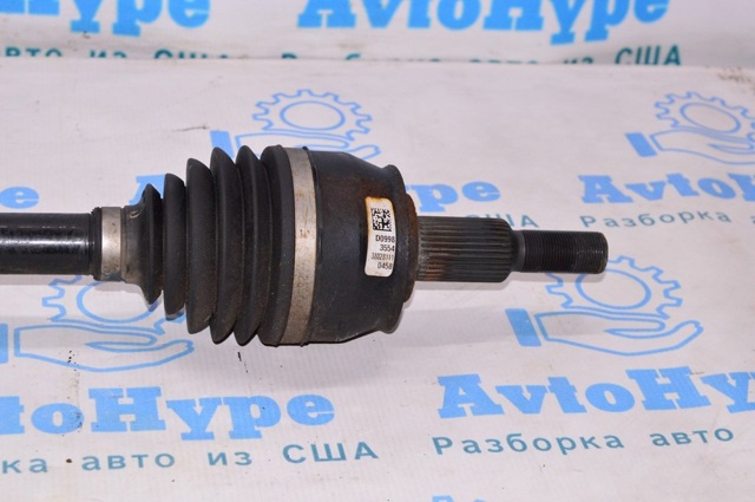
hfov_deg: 24.6
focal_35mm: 82
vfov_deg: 16.5
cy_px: 251
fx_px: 1728
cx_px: 378
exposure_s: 1/160
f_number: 8
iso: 1600
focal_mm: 55
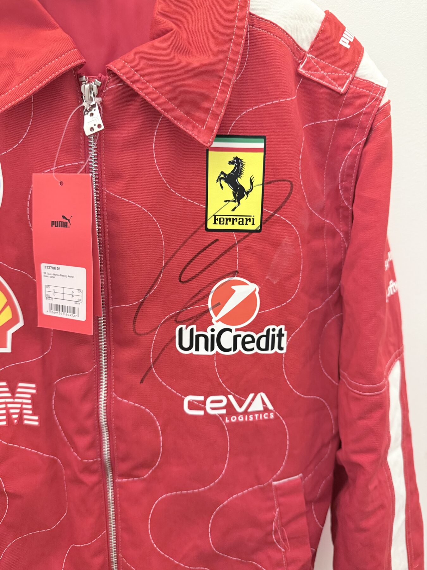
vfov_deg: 71.6
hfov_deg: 56.8
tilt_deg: -13.4
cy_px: 285
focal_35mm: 24
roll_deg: -2.2
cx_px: 214
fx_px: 395
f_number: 1.78
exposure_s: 1/33
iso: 640
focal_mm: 6.76
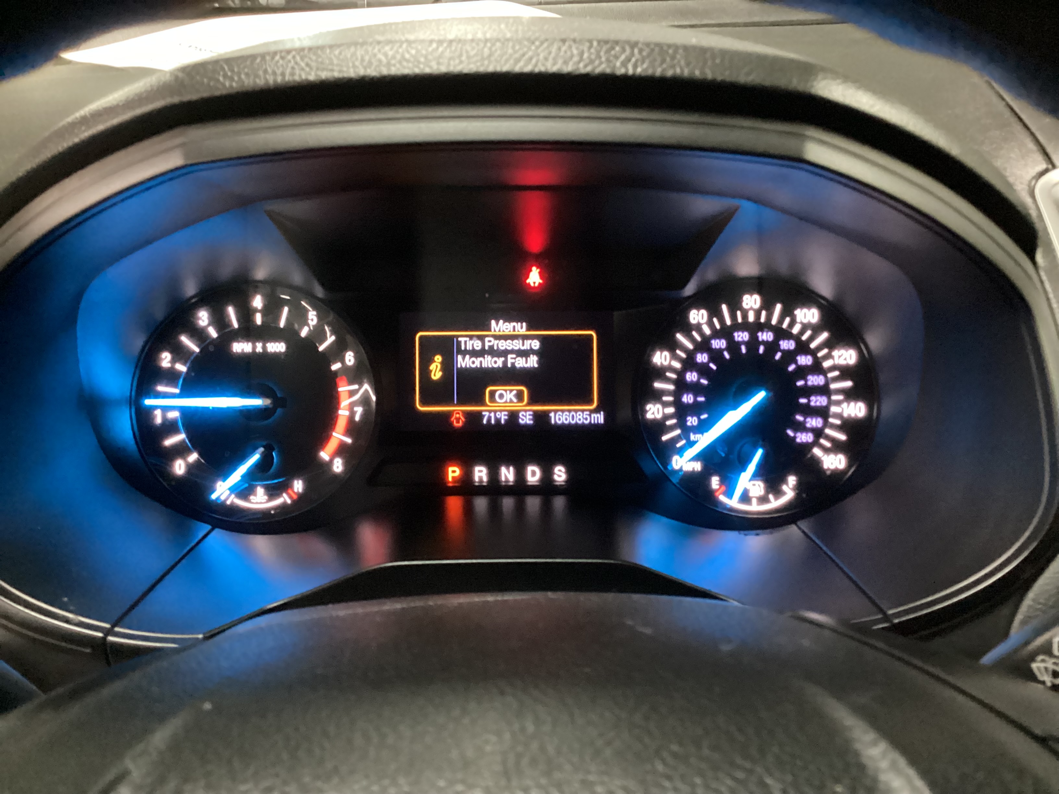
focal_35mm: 31
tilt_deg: -28.5
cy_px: 397
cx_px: 530
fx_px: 948
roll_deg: -0.7
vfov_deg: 45.4
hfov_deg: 58.4
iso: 640
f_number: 2.4
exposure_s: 1/25
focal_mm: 3.3
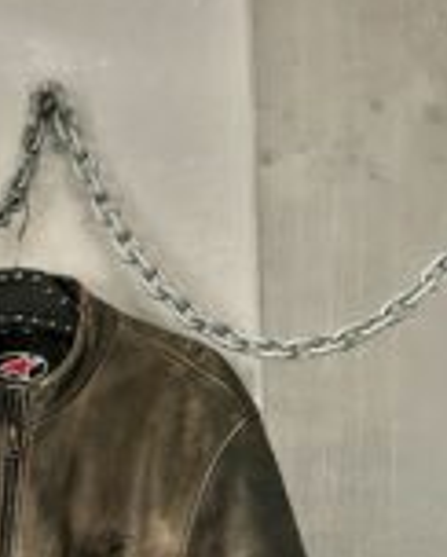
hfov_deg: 24.7
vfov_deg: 28.7
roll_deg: -0.7
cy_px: 625
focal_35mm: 59
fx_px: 974
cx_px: 5
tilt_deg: -1.5
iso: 640
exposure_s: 1/30
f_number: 1.5
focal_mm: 5.7
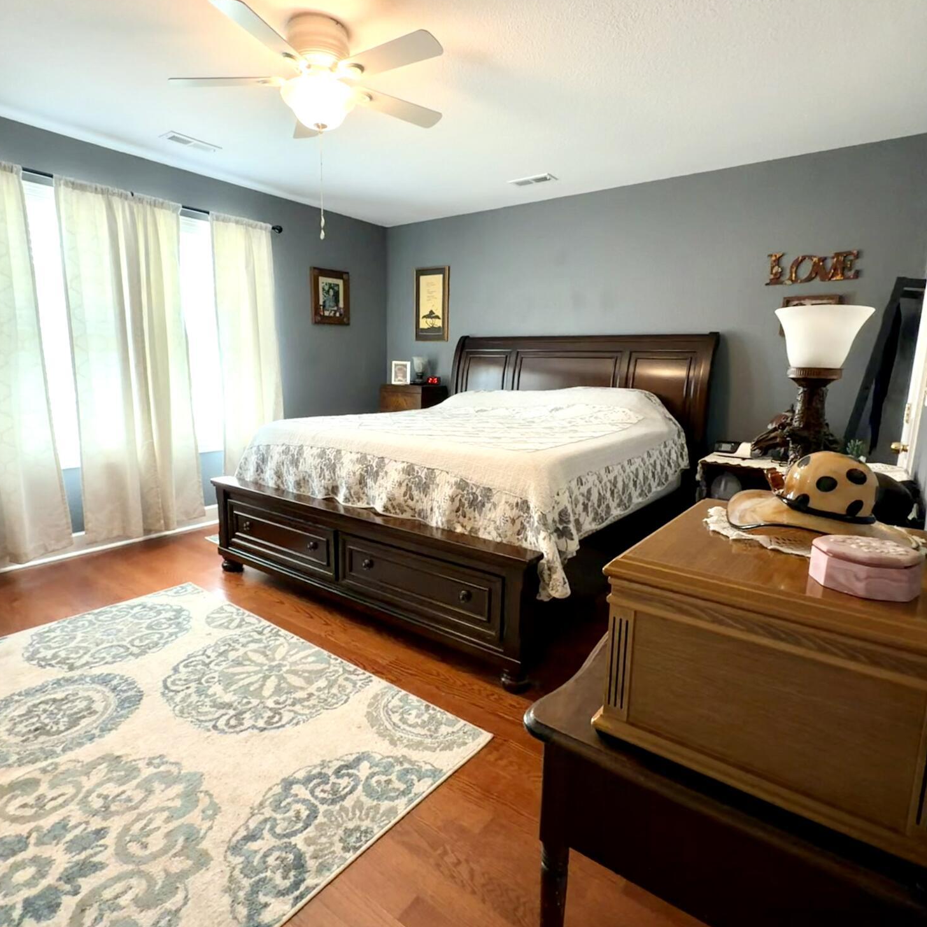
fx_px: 515
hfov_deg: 83.9
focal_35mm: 17
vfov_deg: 84.0
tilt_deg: -8.6
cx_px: 451
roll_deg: +0.7
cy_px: 465
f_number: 2.2
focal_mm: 2.22
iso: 25
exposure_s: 1/60
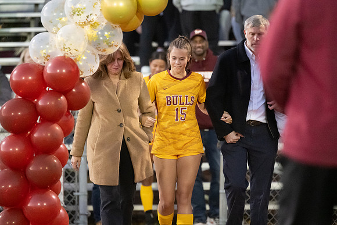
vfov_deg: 4.8
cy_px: 117
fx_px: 2707
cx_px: 167
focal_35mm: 289
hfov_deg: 7.1
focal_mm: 200
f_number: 2.8
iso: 14400
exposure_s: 1/500
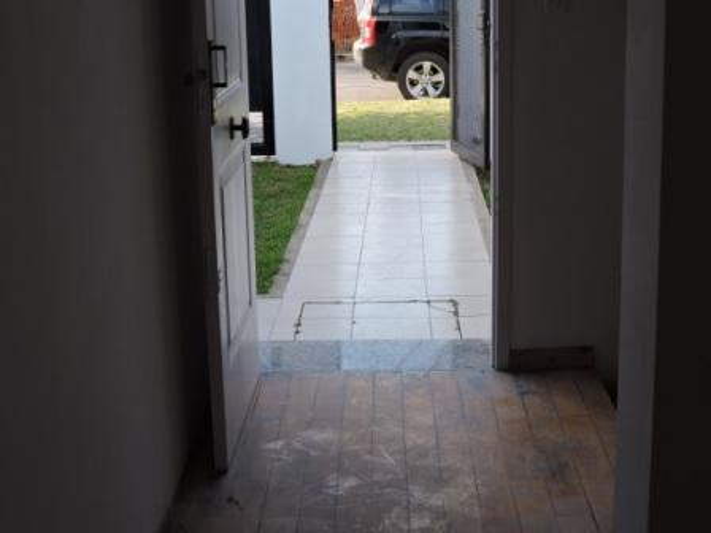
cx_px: 356
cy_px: 266
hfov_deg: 32.2
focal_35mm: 60
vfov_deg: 24.4
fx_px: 1232
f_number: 3.7
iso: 100
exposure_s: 1/125
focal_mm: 10.7
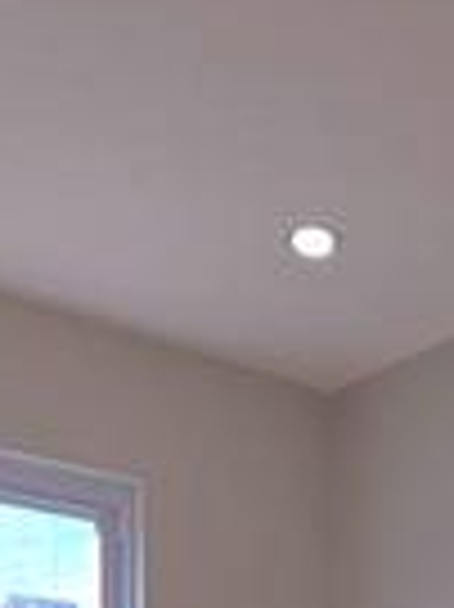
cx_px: 418
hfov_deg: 19.5
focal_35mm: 74
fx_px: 1296
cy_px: 964
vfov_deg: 21.3
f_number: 1.9
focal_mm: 2.2
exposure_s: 1/455
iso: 20
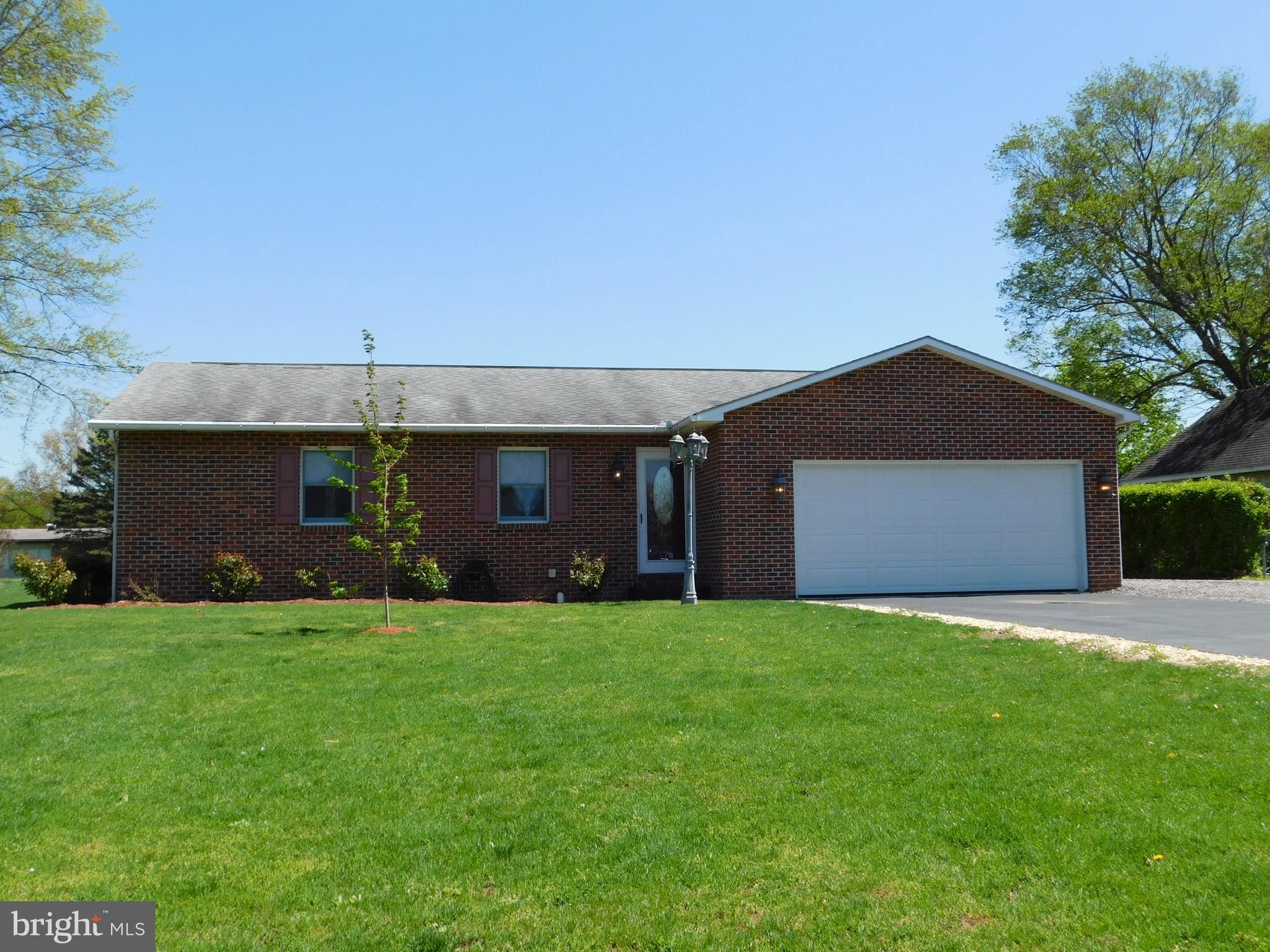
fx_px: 1321
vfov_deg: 39.7
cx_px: 635
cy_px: 476
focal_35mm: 36
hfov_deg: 51.4
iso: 125
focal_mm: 6.3
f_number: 3.5
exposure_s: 1/1000
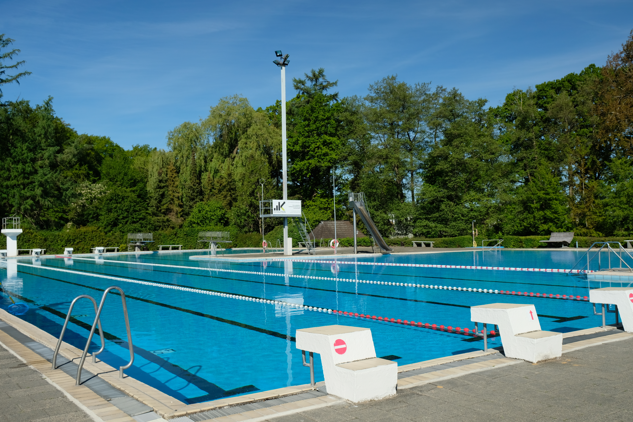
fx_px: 615
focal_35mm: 35
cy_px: 211
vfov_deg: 37.9
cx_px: 316
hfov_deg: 54.4
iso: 400
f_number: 8
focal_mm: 23.3
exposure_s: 1/400
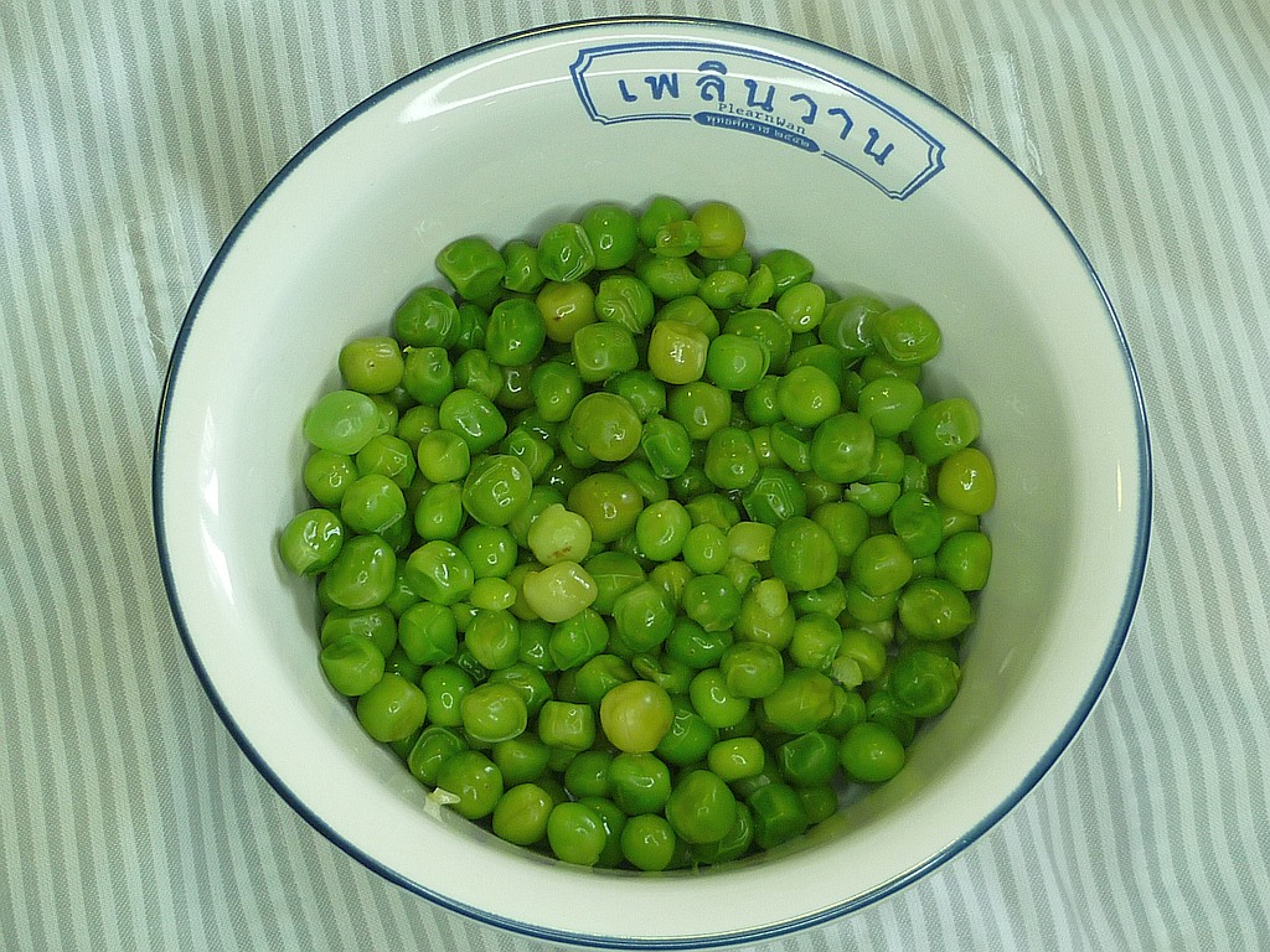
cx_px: 635
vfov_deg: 21.3
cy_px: 476
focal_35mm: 69
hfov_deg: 28.2
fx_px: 2531
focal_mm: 6.4
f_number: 3
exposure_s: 1/40
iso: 80
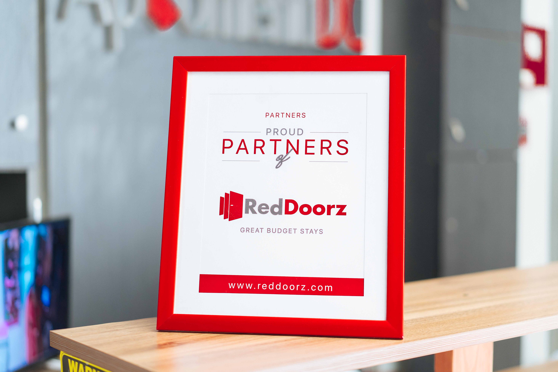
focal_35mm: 55
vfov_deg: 24.6
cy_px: 186
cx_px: 279
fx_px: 852
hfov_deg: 36.2
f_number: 1.8
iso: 500
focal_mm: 55
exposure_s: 1/100
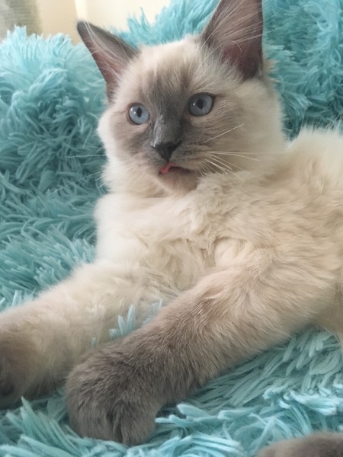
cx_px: 172
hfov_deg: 48.2
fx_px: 383
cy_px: 228
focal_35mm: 29
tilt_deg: -26.9
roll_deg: +3.7
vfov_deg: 61.7
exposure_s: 1/20
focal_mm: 4.15
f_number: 2.2
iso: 200
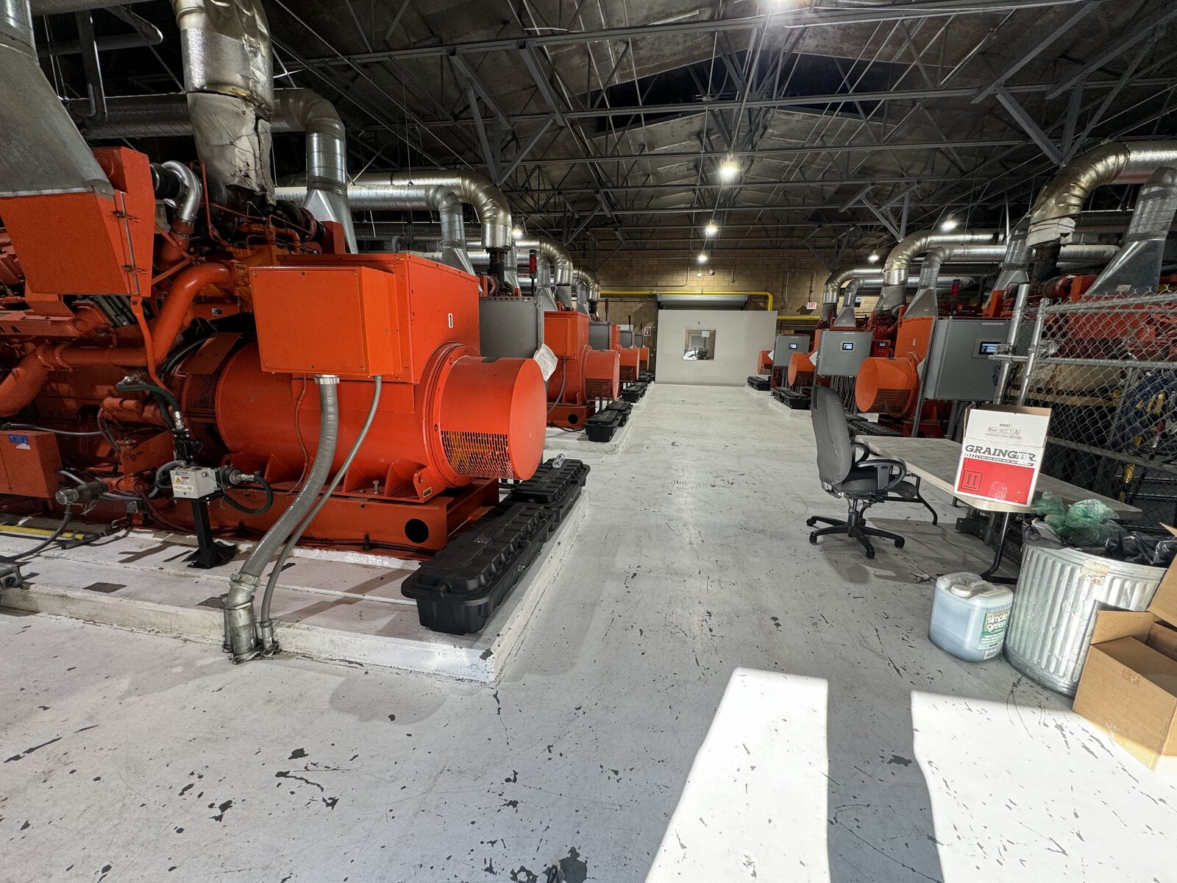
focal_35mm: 14
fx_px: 476
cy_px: 442
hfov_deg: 102.1
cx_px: 588
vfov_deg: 85.7
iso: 100
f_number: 2.2
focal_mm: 2.22
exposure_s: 1/99
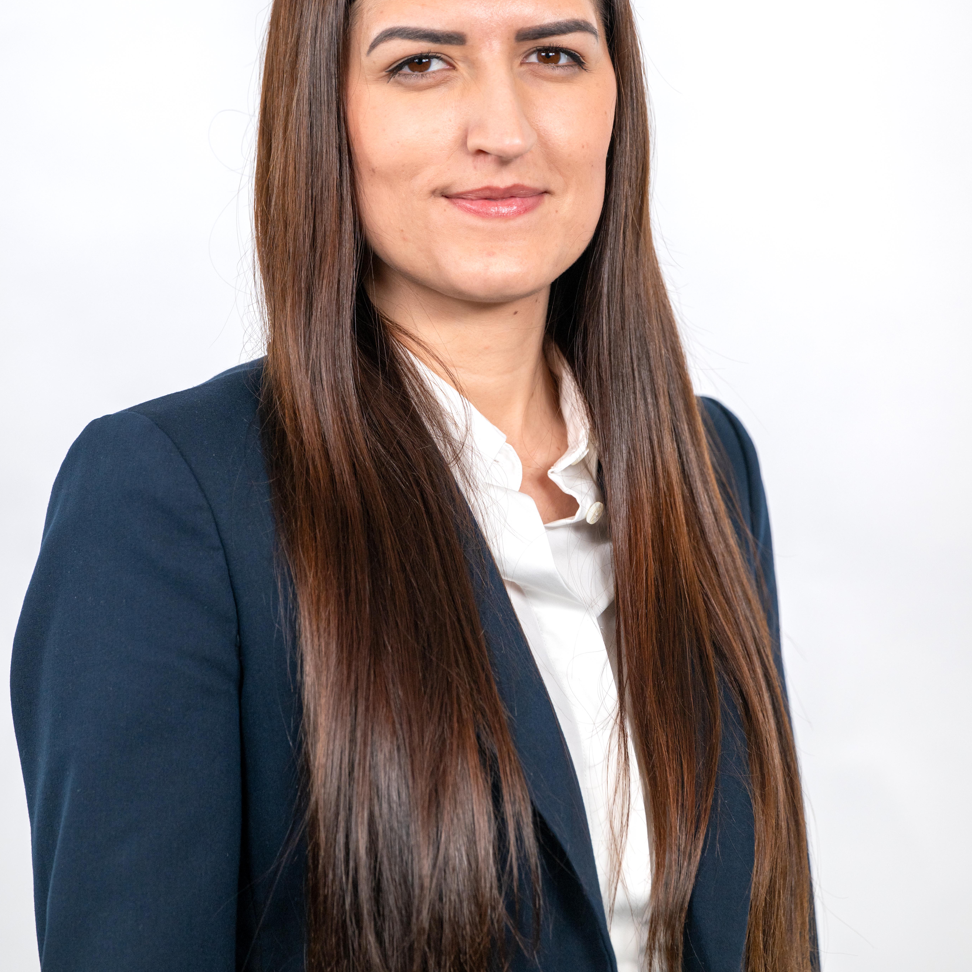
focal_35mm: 256
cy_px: 362
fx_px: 8133
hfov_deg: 6.8
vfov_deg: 6.8
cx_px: 487
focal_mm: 200
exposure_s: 1/250
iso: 400
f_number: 4
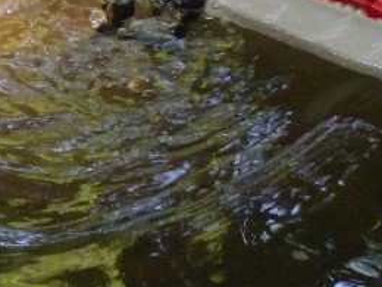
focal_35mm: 437
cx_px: 489
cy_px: 13
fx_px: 4822
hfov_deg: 4.5
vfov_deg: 3.4
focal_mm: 25.2
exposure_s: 1/160
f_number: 3.6
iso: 800
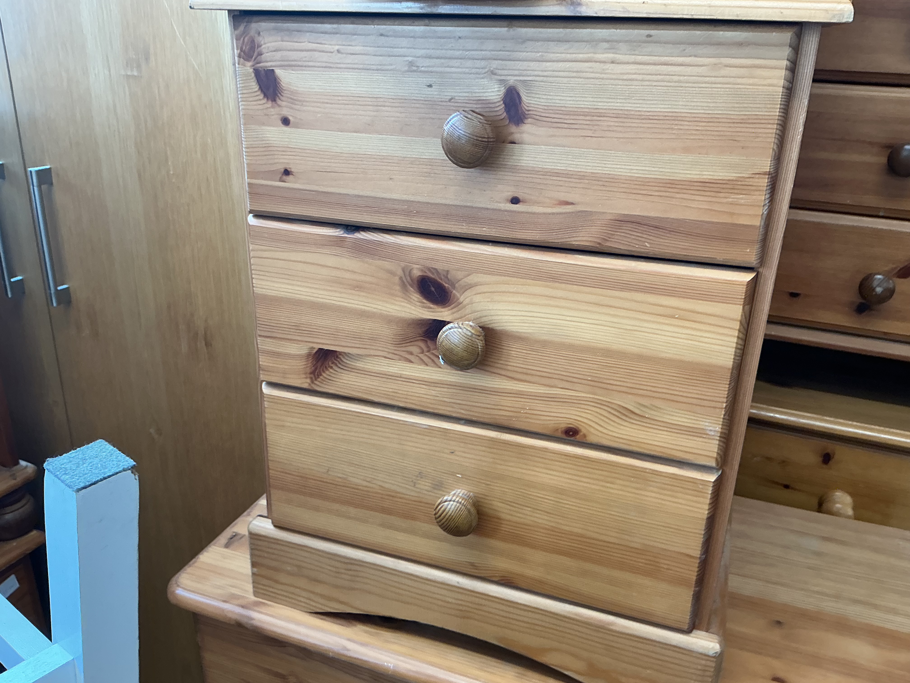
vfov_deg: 48.2
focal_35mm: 29
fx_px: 762
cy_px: 342
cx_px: 455
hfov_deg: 61.7
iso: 64
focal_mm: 3
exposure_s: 1/50
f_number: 1.8
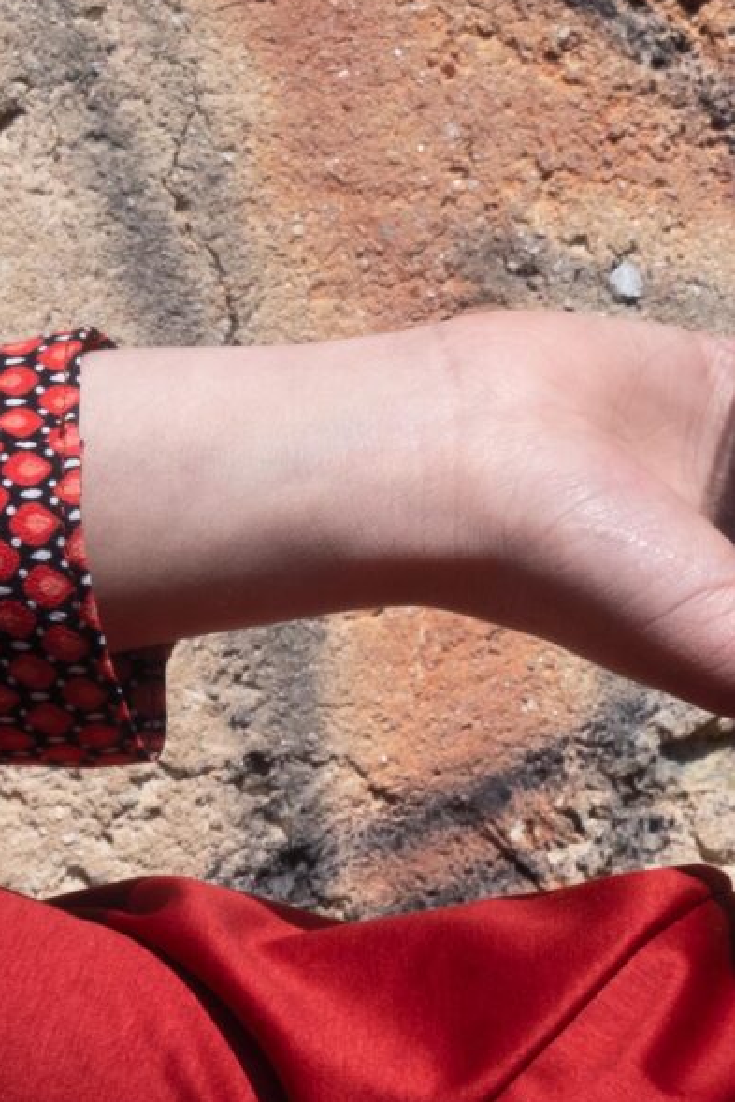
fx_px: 4652
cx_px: 1286
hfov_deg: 8.7
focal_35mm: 152
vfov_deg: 13.3
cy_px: 1080
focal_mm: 35
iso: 400
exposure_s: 1/400
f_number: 18
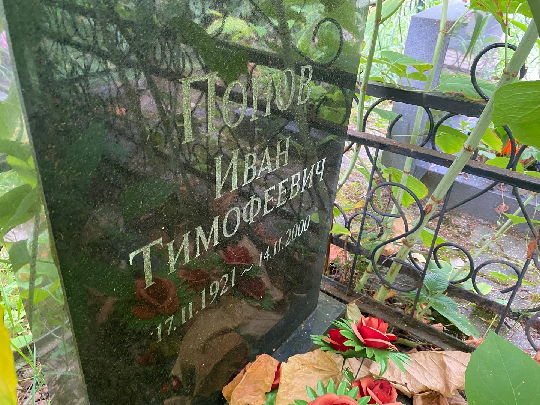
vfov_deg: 53.1
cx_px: 270
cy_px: 202
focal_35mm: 26
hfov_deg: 67.3
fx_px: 406
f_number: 1.8
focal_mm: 4.25
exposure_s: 1/60
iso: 400
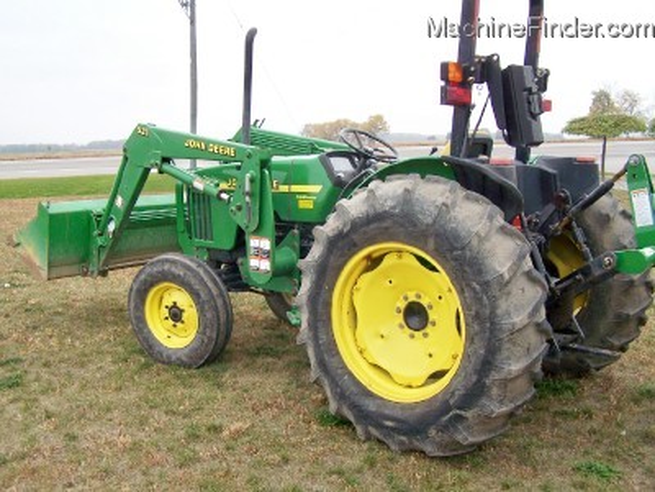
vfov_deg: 37.7
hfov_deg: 49.0
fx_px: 719
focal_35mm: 38
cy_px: 246
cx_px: 328
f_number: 2.8
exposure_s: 1/200
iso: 80
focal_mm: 6.3
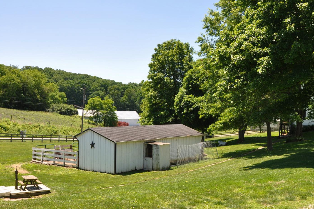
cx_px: 232
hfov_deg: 46.9
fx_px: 348
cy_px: 111
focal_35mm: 40
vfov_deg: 33.3
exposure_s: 1/250
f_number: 8
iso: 200
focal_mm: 18
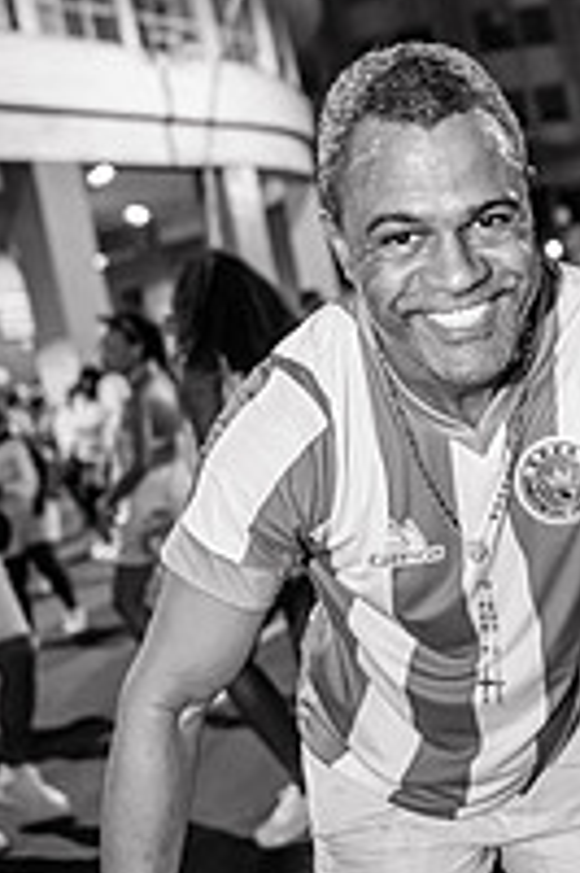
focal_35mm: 54
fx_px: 1307
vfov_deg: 36.8
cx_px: 471
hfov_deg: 24.6
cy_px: 354
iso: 2500
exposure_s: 1/200
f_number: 1.8
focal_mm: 24
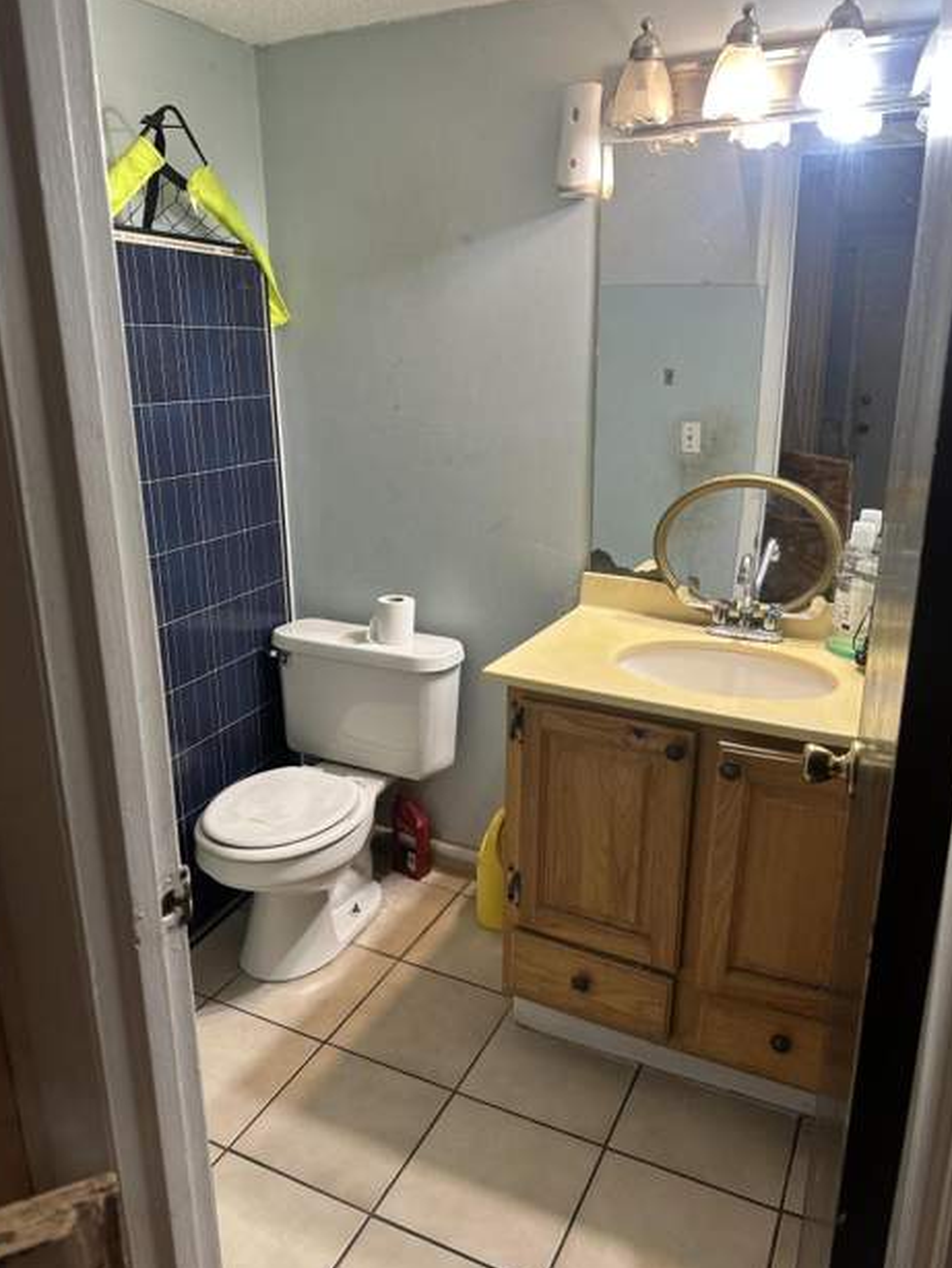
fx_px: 916
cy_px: 620
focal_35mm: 25
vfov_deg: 69.4
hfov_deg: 54.9
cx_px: 469
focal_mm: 6.86
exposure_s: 1/60
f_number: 1.78
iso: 125
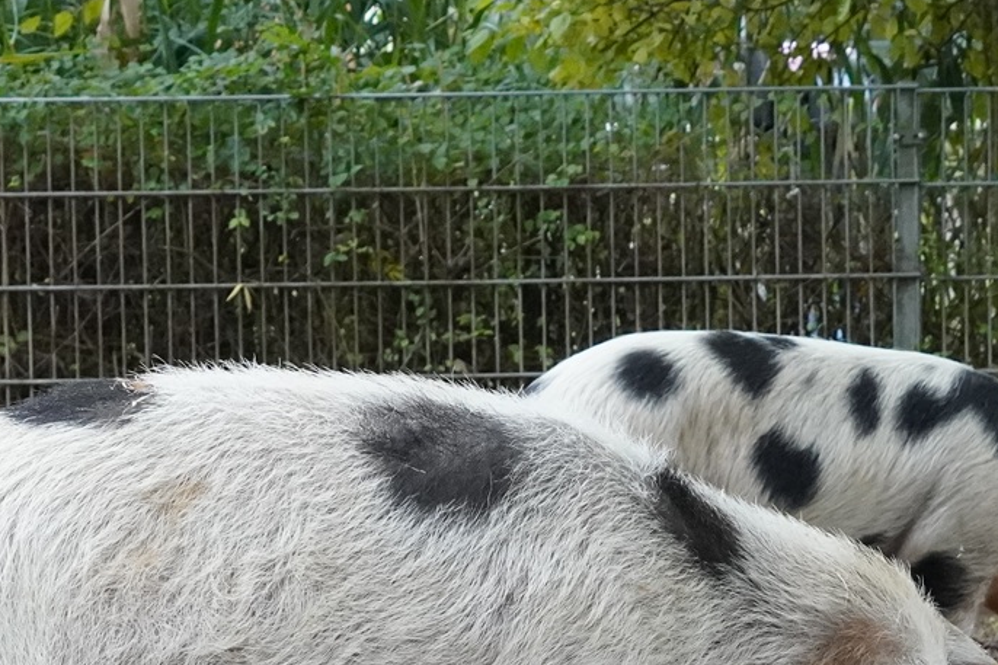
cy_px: 590
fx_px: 6664
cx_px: 464
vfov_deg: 5.7
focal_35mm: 240
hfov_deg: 8.6
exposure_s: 1/500
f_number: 8
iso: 4000
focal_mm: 55
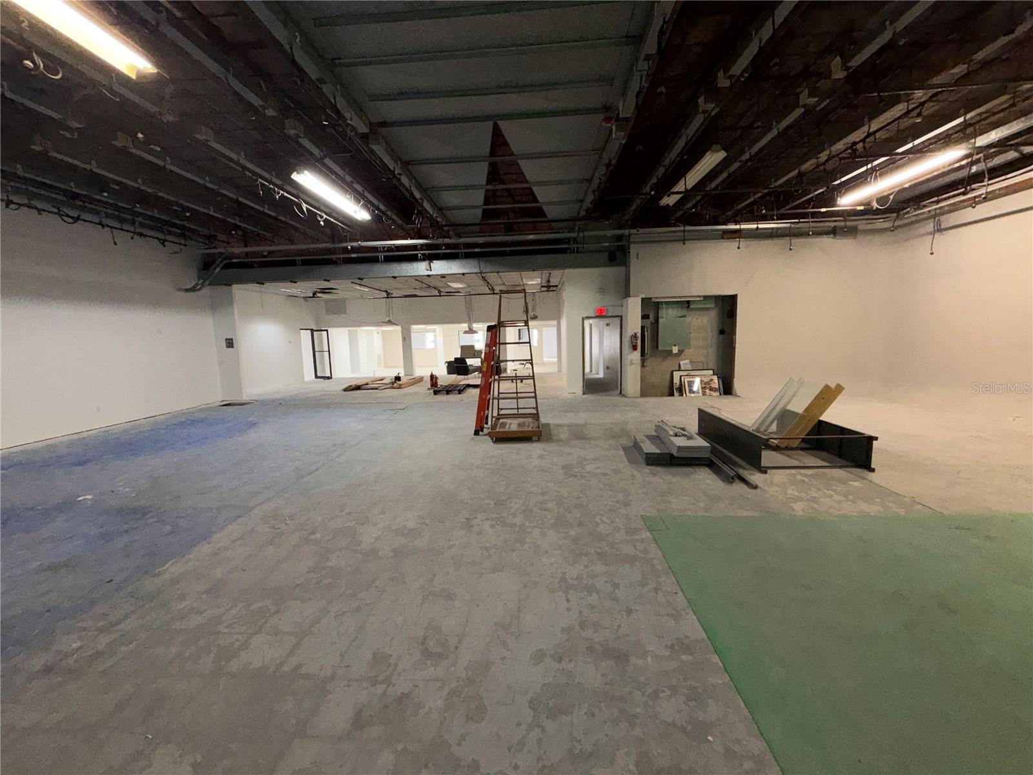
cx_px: 516
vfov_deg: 85.7
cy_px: 388
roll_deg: +1.9
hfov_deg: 102.1
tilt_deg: -8.2
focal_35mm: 14
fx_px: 418
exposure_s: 1/60
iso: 125
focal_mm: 2.22
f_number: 2.2
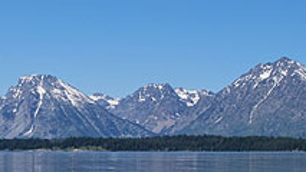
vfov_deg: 10.4
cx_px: 73
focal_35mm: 116
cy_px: 164
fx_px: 942
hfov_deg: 18.3
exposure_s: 1/250
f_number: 10
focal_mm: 35
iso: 100
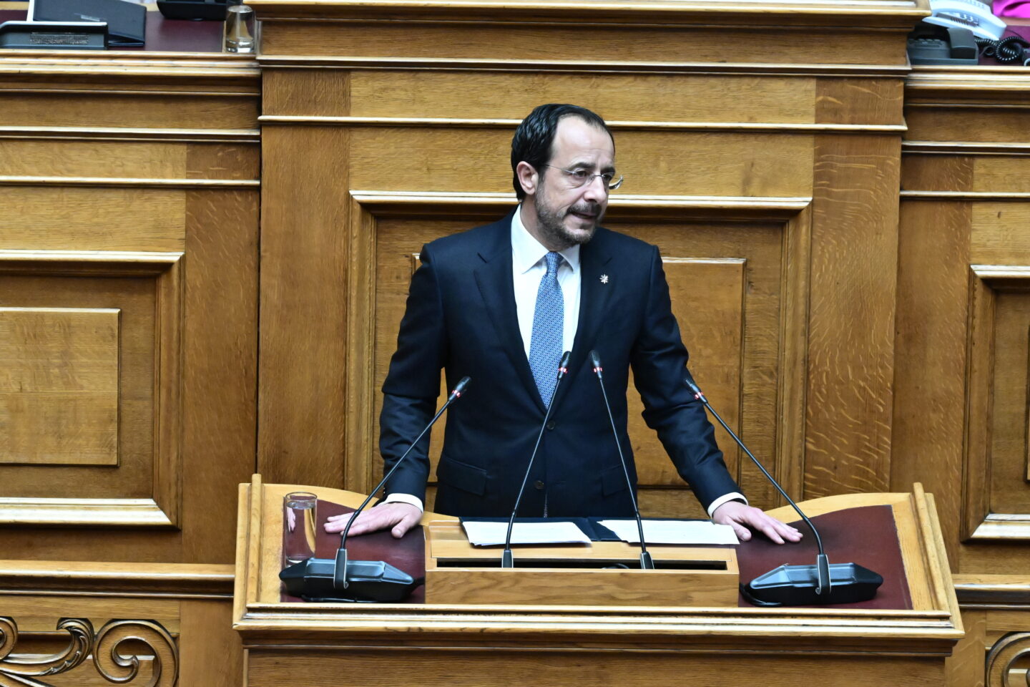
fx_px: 8583
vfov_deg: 4.6
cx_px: 515
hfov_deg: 6.9
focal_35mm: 300
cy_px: 344
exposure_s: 1/400
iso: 8000
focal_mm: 200
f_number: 6.3
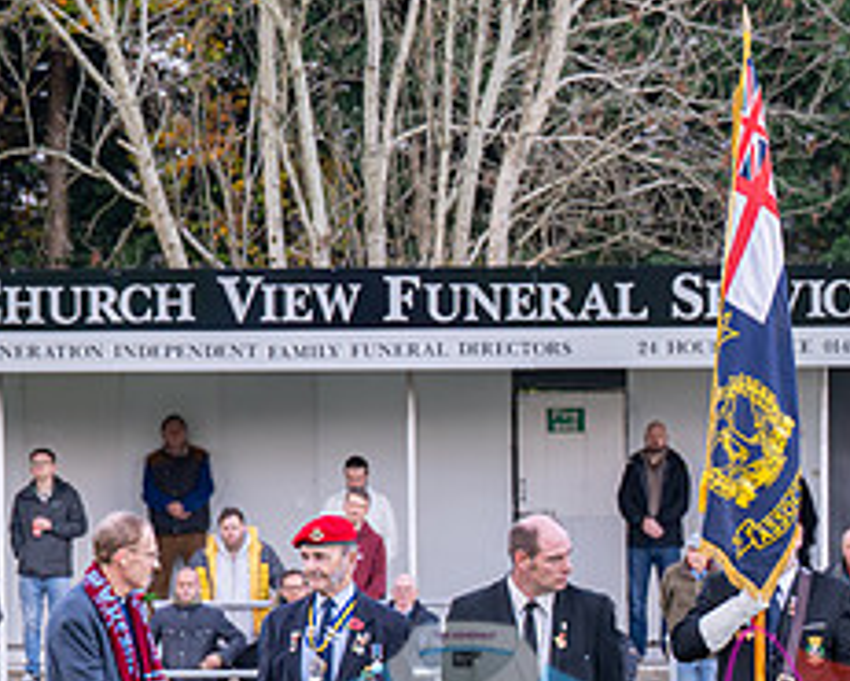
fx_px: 9136
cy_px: 553
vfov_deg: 4.3
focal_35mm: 363
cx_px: 1042
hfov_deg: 5.3
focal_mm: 110
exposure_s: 1/250
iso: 400
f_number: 5
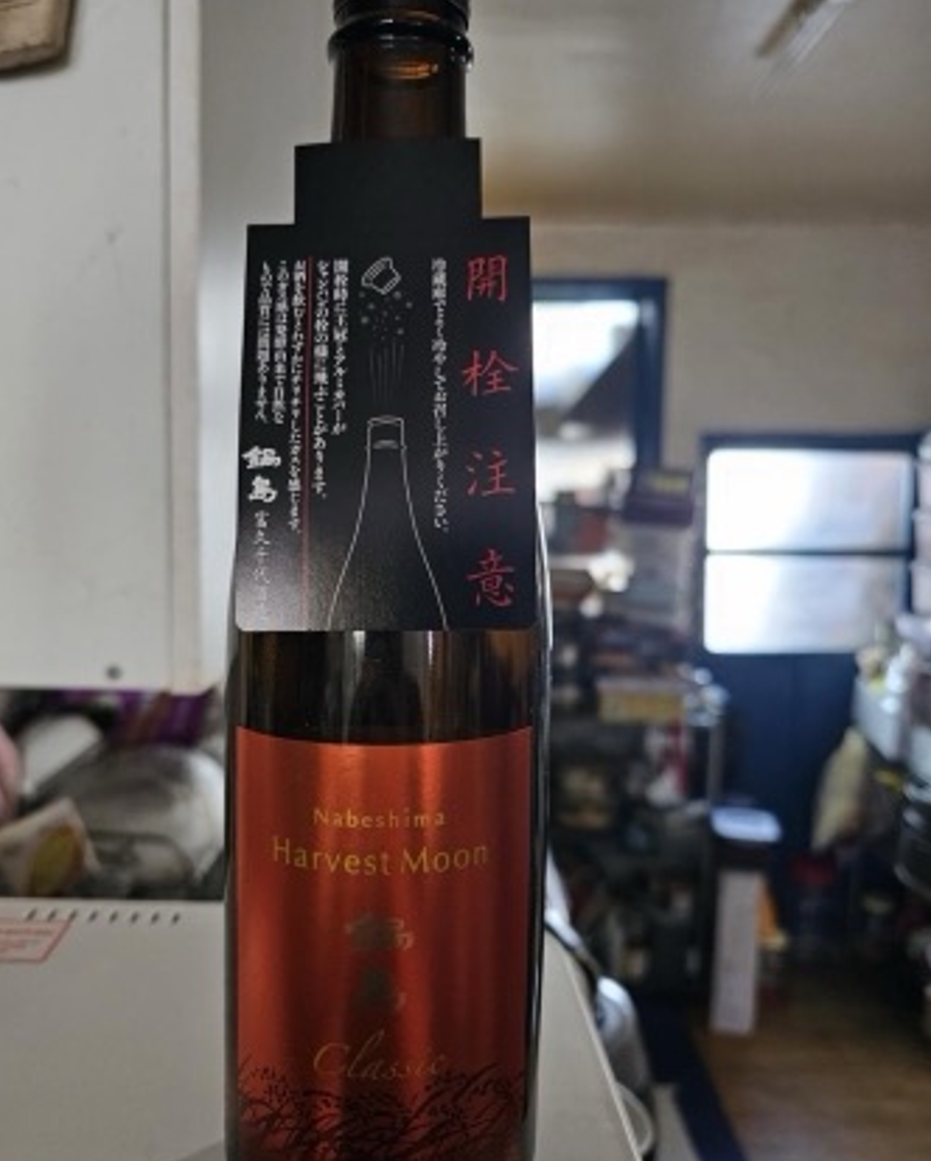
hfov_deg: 54.9
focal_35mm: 26
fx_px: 894
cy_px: 569
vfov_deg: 66.0
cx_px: 429
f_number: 1.7
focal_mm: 6.3
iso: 640
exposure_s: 1/24
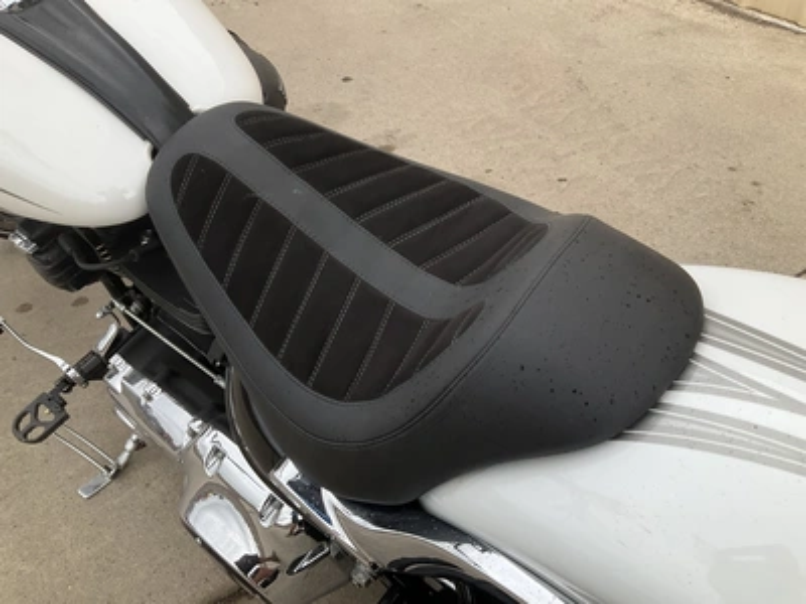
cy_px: 302
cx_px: 403
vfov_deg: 48.2
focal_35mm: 29
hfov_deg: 61.7
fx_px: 675
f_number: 1.8
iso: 20
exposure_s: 1/232
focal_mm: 3
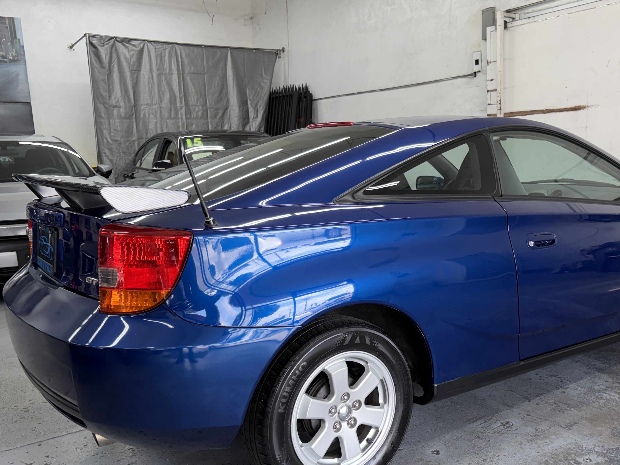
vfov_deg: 41.7
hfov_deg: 53.5
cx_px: 377
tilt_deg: -9.5
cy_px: 256
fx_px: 609
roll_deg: +1.4
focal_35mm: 34
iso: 100
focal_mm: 5.96
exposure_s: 1/120
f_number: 1.6
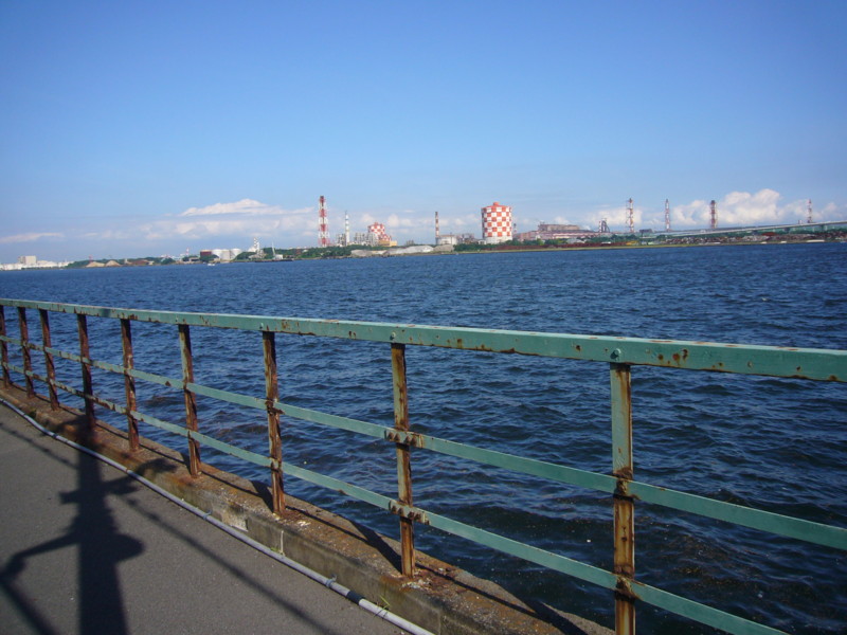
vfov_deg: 49.7
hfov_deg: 63.4
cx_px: 424
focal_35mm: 28
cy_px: 318
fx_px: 685
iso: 80
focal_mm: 4.6
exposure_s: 1/400
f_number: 5.6
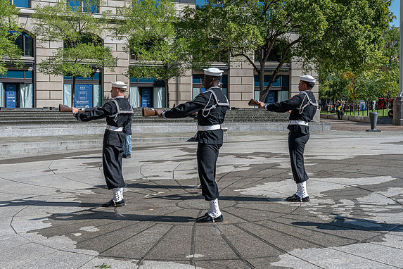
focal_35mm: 51
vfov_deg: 26.5
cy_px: 120
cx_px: 204
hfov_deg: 38.9
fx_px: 571
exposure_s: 1/200
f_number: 11
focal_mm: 38
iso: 140
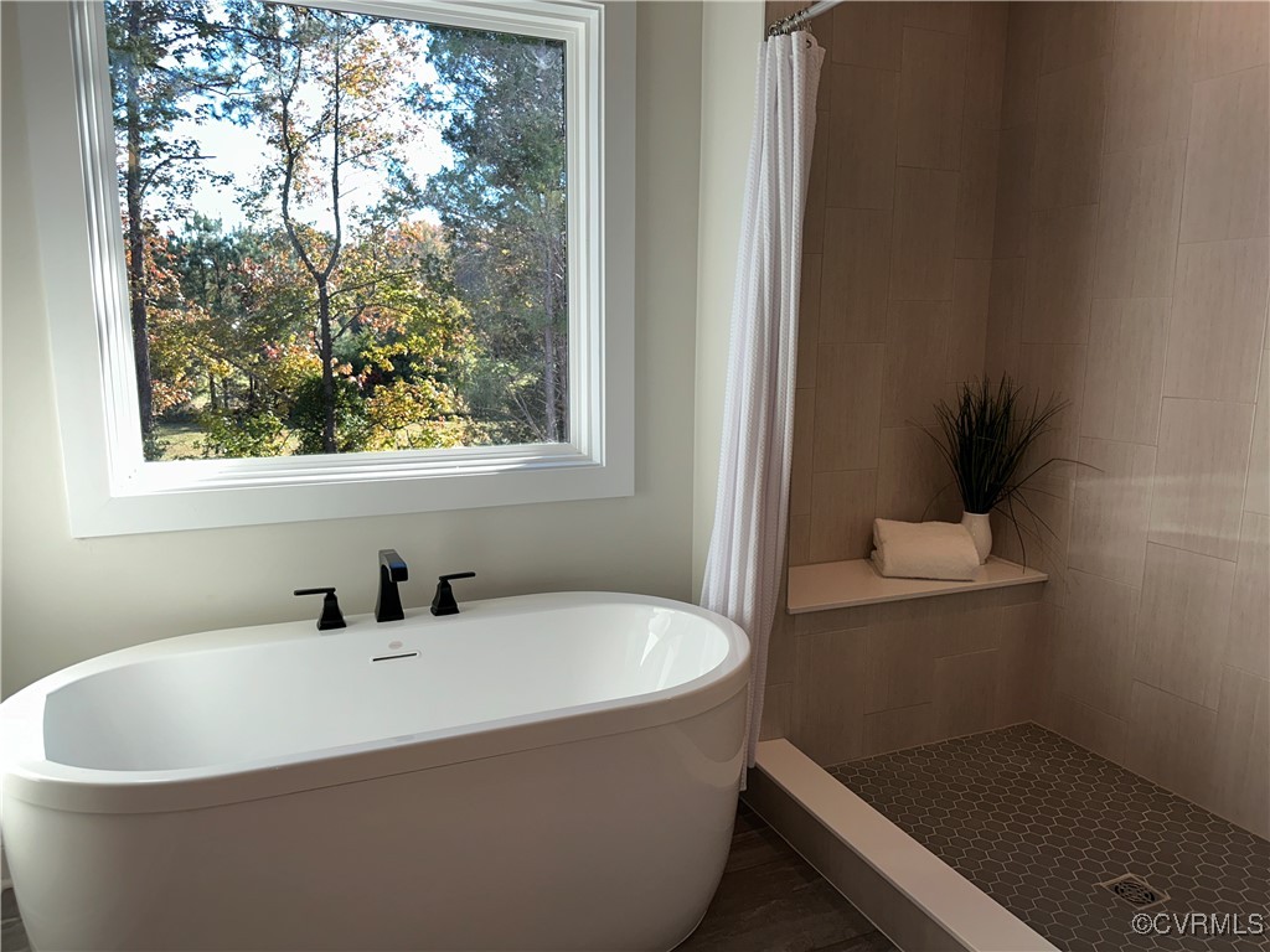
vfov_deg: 56.8
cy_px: 476
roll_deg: -0.5
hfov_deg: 71.6
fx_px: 881
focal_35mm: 24
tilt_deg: -9.0
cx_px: 635
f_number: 1.78
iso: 80
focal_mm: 6.86
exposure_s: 1/549
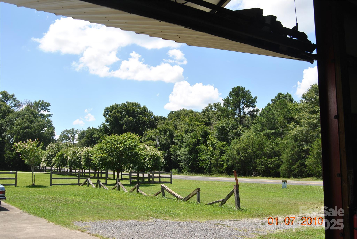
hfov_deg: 53.1
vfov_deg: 37.0
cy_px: 120
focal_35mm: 36
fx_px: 357
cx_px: 178
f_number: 8
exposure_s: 1/250
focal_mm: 24
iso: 100
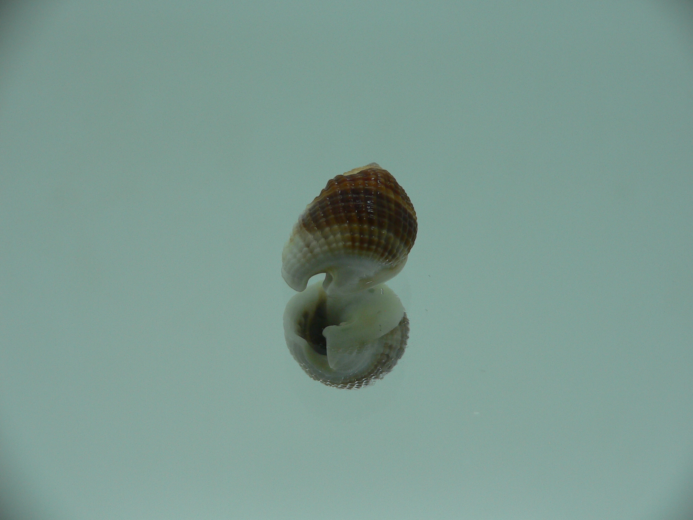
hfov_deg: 52.6
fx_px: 701
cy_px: 260
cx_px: 346
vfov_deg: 40.7
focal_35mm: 35
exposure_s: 1/80
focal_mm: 4.6
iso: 80
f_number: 2.8
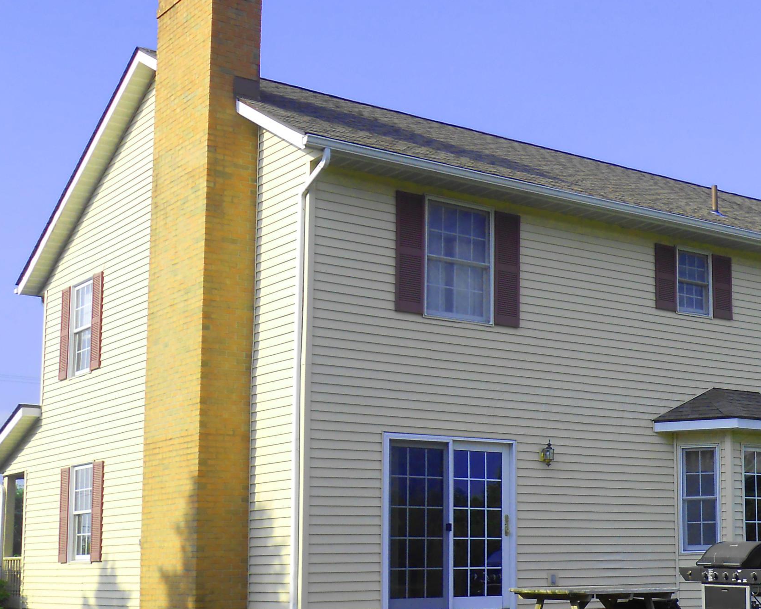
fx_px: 1351
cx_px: 620
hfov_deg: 30.6
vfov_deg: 25.2
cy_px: 412
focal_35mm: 60
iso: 80
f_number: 3.9
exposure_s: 1/500
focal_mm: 6
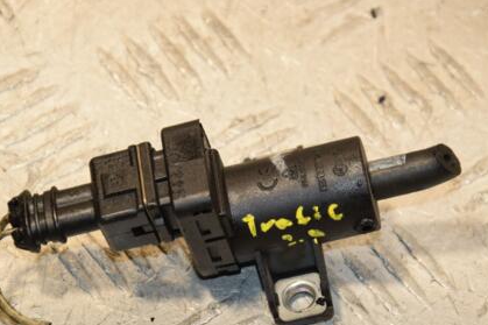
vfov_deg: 6.1
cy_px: 212
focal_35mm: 226
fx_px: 3058
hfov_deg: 9.1
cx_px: 273
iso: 800
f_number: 7.1
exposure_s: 1/200
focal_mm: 105
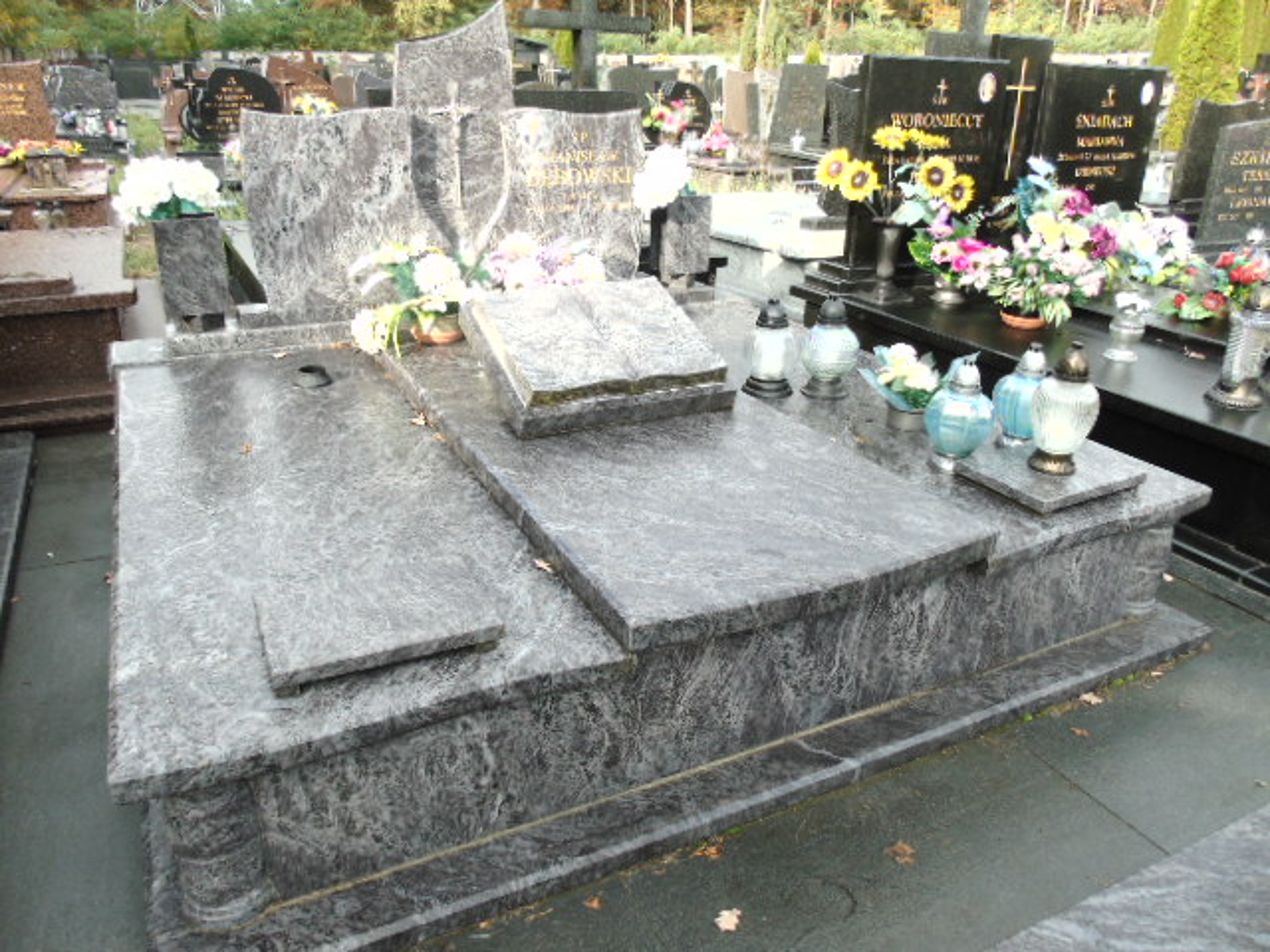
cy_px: 476
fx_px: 917
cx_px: 635
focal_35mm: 25
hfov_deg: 69.4
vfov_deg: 54.9
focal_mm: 4.4
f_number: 3.4
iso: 80
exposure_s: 1/200
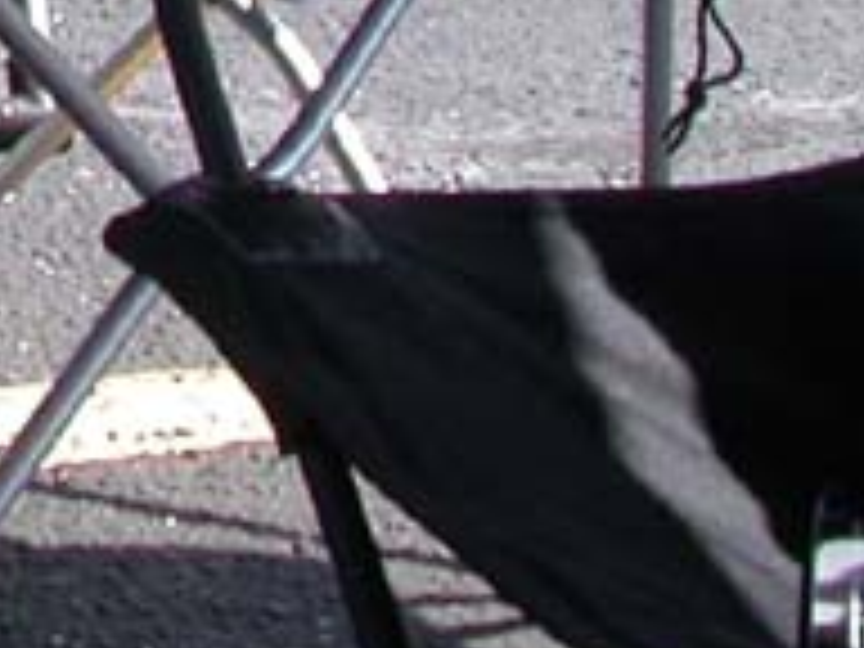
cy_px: -1022
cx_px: -1264
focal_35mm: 203
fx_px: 5067
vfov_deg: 6.8
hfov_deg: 8.8
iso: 100
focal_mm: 7.85
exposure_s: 1/236
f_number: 4.7
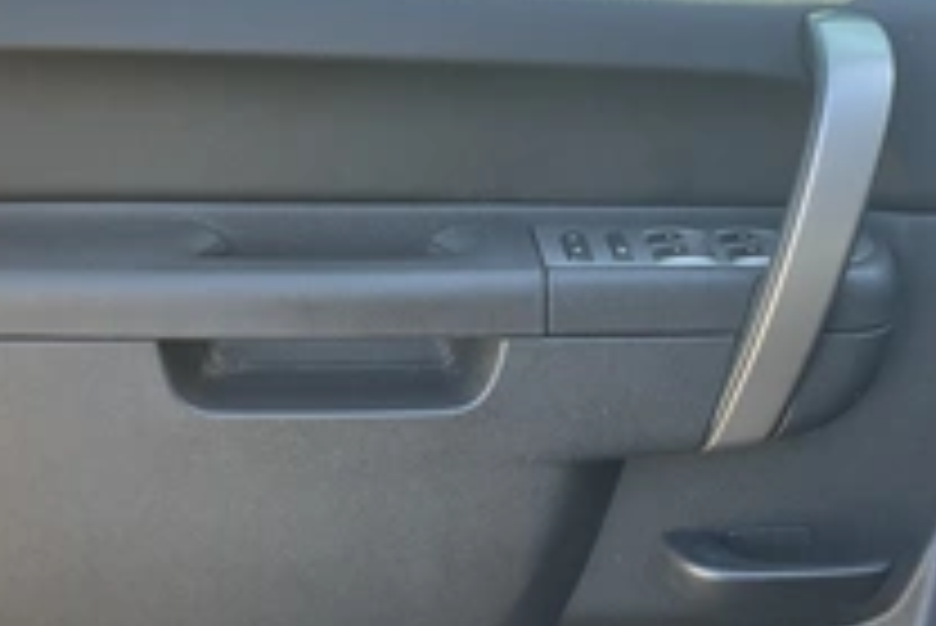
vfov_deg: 23.3
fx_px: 1509
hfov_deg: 34.4
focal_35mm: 58
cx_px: 513
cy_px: 410
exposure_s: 1/122
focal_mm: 3
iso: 40
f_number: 1.8
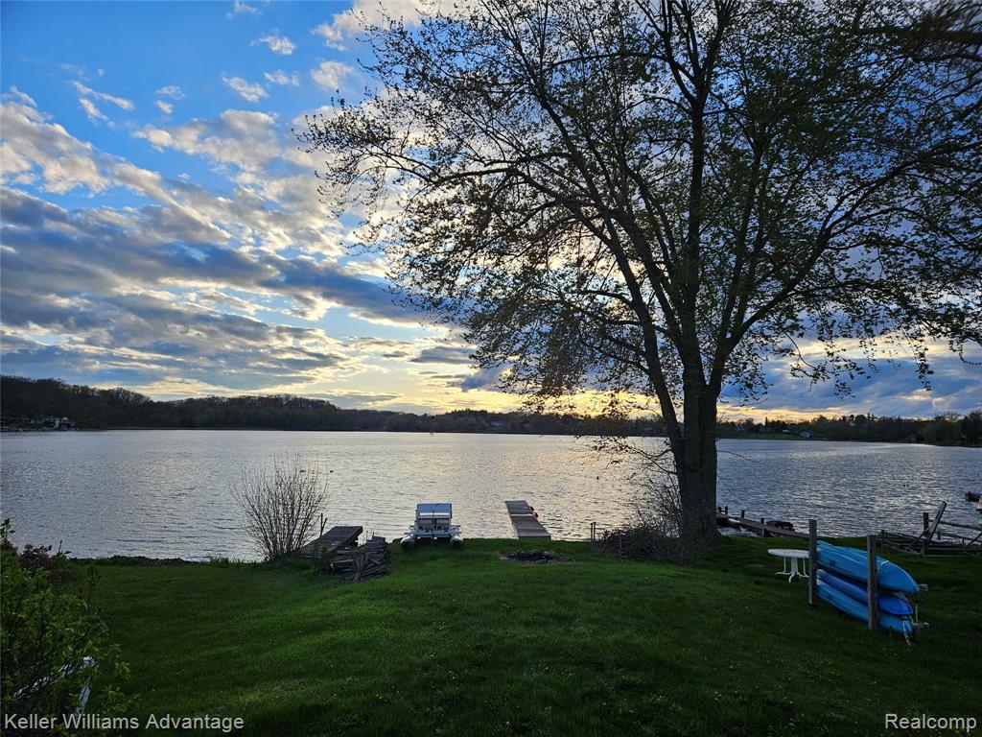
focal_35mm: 23
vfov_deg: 58.9
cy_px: 368
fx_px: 652
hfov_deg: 73.9
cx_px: 491
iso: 25
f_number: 1.8
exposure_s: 1/914
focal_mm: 5.4
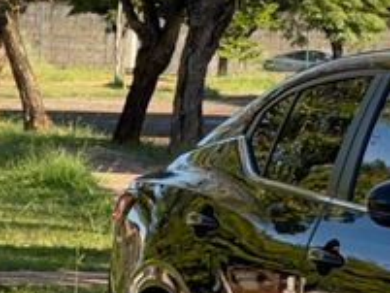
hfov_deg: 6.3
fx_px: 3495
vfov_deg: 4.8
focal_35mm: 310
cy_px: 198
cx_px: 675
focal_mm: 9
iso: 25
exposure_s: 1/167
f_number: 2.8
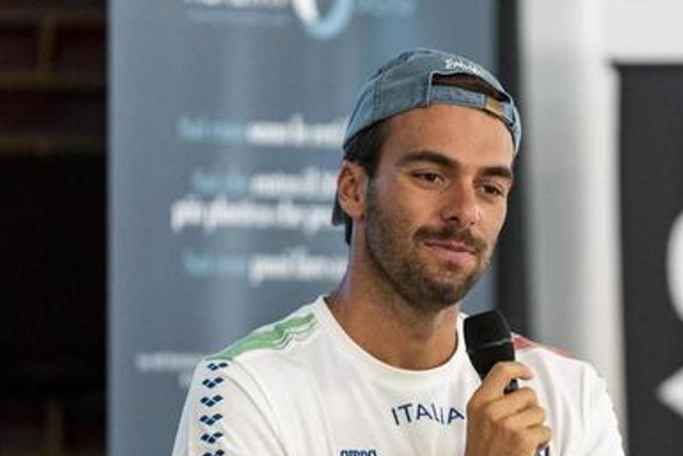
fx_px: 8350
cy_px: 346
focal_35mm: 440
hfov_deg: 4.7
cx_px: 494
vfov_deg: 3.1
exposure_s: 1/125
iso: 2000
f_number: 2.8
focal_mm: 200
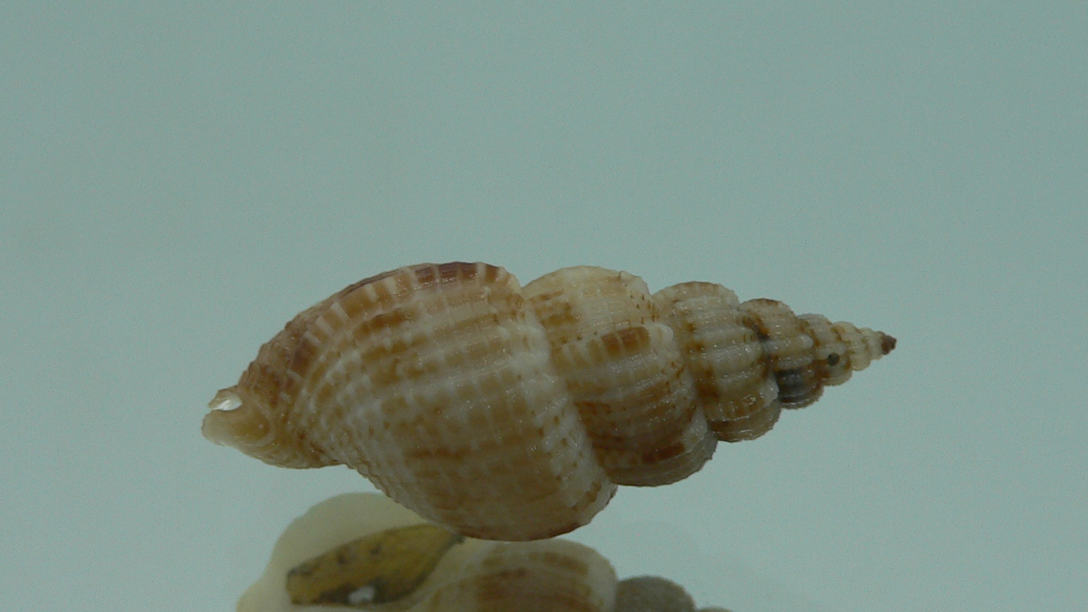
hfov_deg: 41.3
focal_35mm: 50
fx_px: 1443
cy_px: 429
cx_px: 559
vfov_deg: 23.8
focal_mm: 4.6
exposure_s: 1/60
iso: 80
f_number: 2.8
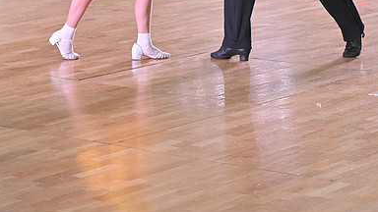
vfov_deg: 7.2
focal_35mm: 166
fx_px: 1664
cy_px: -71
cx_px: 189
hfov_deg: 13.0
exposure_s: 1/320
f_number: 5
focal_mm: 105
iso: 3200
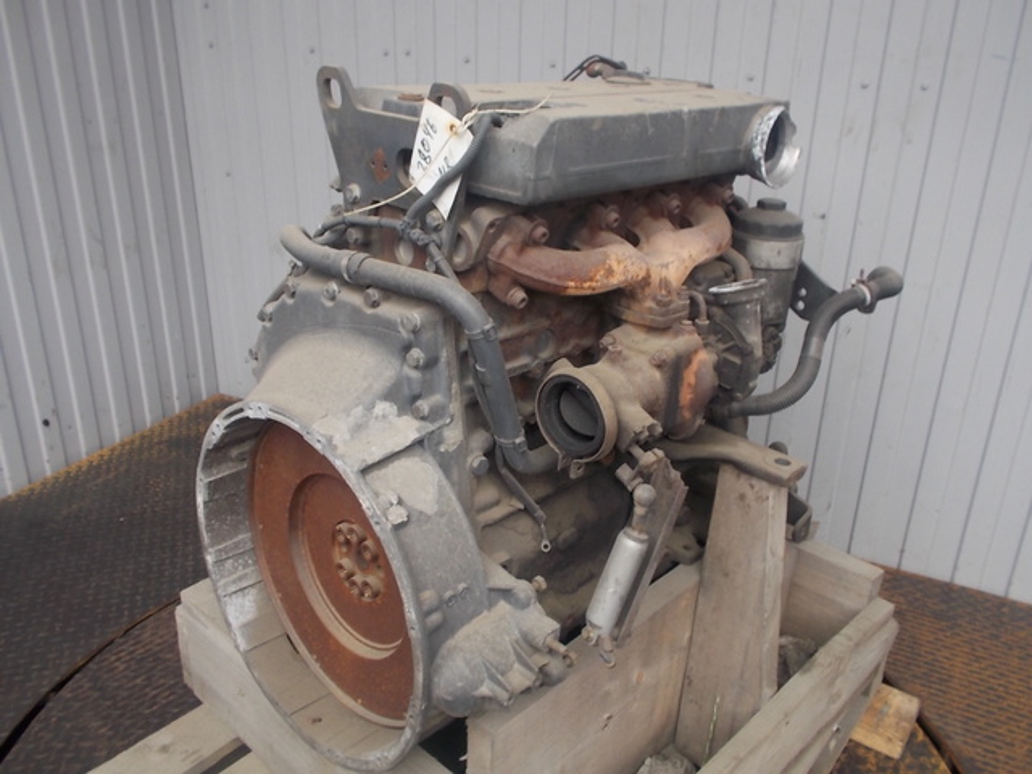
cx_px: 516
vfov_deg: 48.2
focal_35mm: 29
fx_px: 865
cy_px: 387
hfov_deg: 61.7
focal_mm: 4.1
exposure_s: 1/50
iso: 80
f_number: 3.3
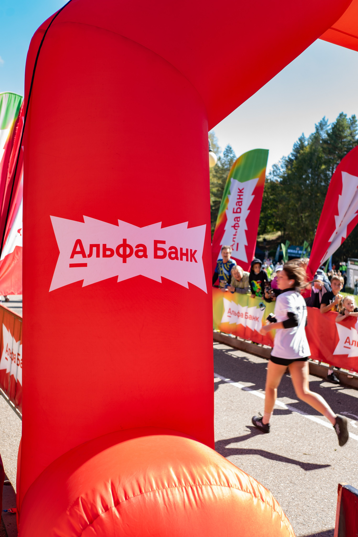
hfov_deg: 37.9
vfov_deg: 54.4
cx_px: 179
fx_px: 522
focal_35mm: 35
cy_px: 268
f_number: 4
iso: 50
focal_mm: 35
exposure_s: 1/125
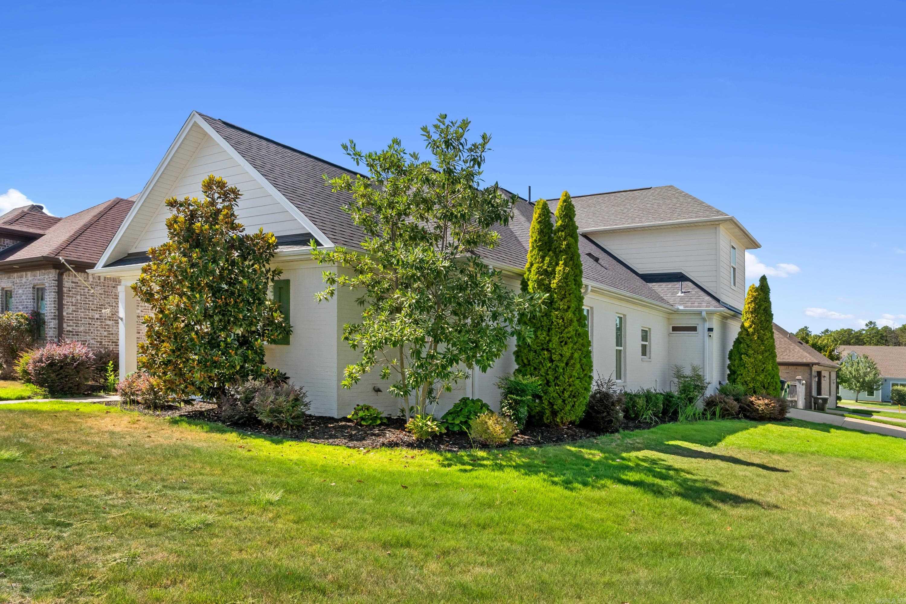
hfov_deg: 77.7
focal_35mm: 22
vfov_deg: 56.5
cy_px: 302
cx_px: 453
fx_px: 562
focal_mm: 14.9
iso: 320
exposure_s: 1/640
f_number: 8
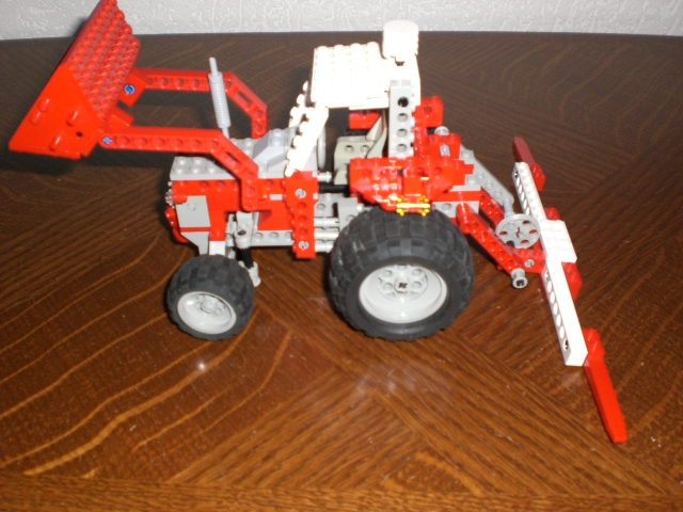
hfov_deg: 49.0
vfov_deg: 37.7
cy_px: 256
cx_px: 342
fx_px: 750
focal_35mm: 38
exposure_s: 1/60
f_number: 3.1
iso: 200
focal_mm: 6.3
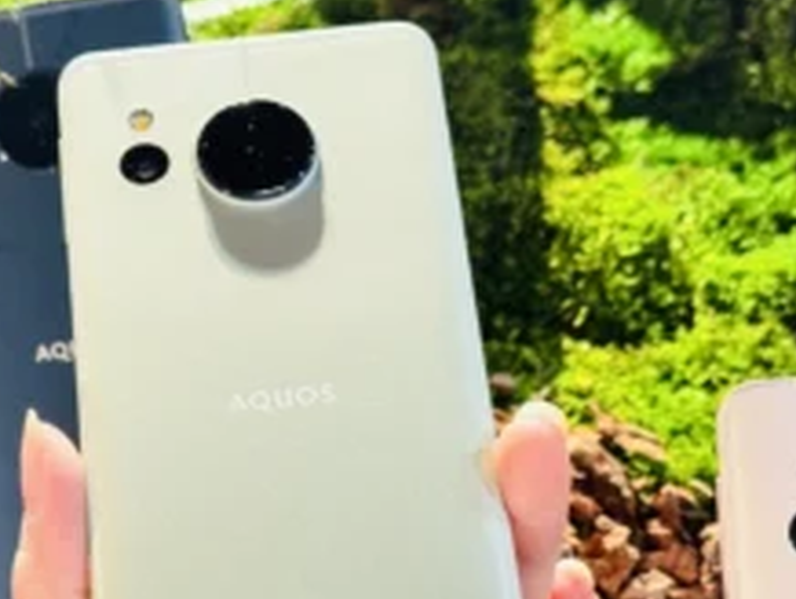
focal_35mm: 88
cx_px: 248
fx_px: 2026
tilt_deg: -45.5
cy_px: 504
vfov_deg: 16.7
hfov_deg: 22.1
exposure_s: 1/40
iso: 250
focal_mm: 6.86
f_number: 1.78
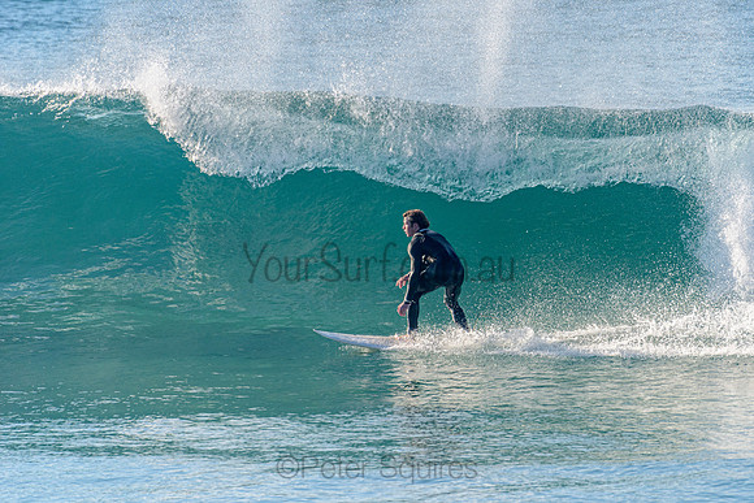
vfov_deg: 2.3
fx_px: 12795
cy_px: 197
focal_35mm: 611
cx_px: 461
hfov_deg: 3.4
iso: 320
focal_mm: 500
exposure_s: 1/2000
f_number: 5.6
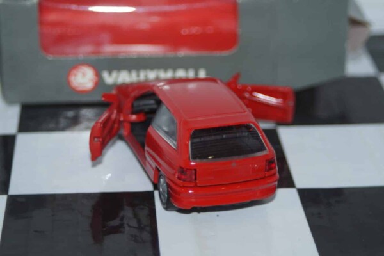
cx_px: 192
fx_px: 1280
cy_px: 128
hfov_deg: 17.1
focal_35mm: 120
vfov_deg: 11.4
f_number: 5.6
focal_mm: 80
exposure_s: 1/60
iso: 200
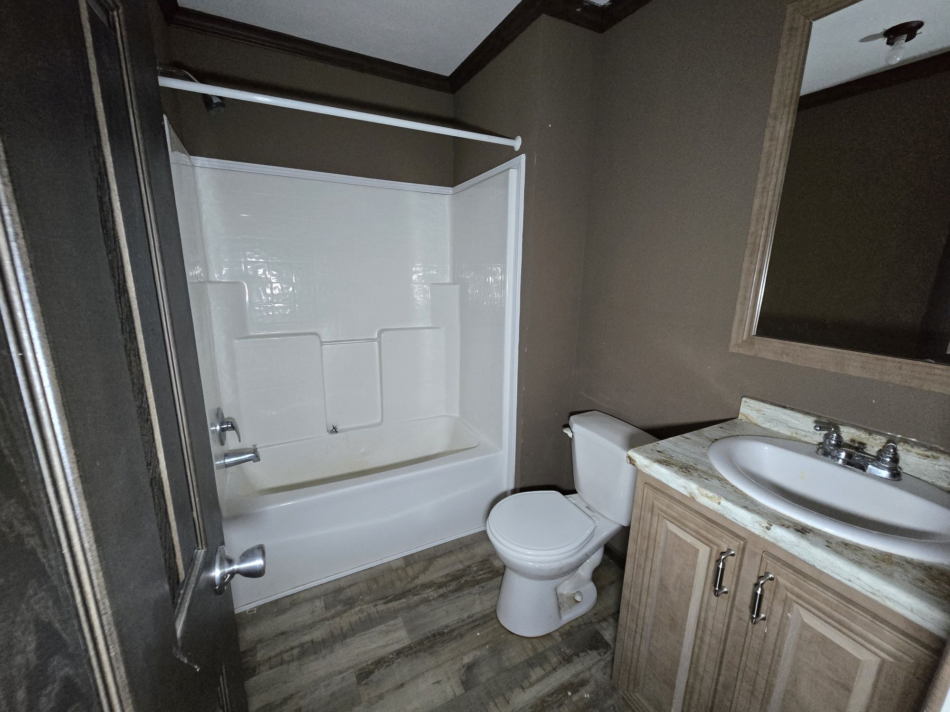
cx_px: 475
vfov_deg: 89.9
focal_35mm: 13
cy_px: 356
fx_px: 357
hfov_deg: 106.2
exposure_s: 1/60
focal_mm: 2.2
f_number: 2.2
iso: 1250
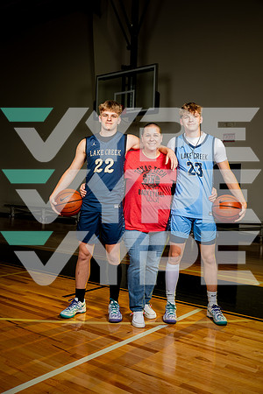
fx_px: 394
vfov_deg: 53.1
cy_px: 197
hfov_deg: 36.9
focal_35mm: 36
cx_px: 132
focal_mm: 36
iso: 100
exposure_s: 1/200
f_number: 6.3
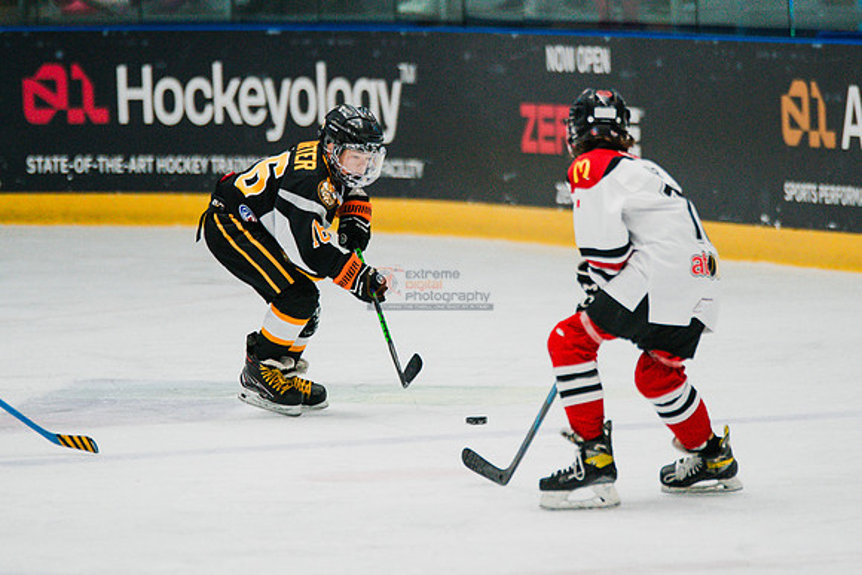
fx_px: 11069
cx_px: 448
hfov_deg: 4.5
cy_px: 228
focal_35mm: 462
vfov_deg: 3.0
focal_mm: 300
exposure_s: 1/1600
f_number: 3.2
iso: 3200
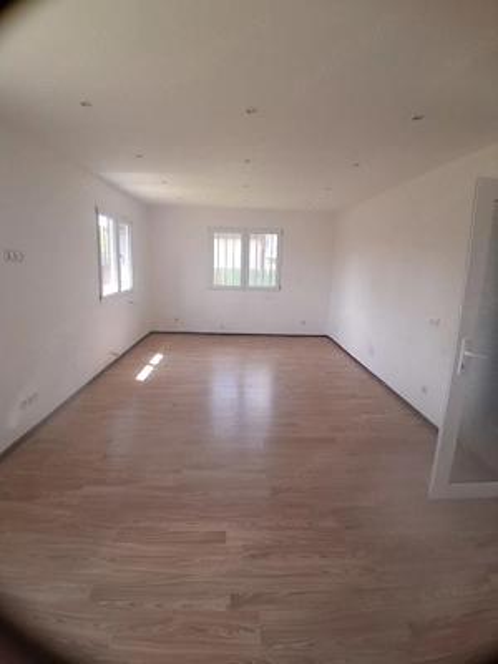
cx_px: 249
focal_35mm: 17
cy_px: 332
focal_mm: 1.4
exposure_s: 1/40
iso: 100
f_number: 2.2
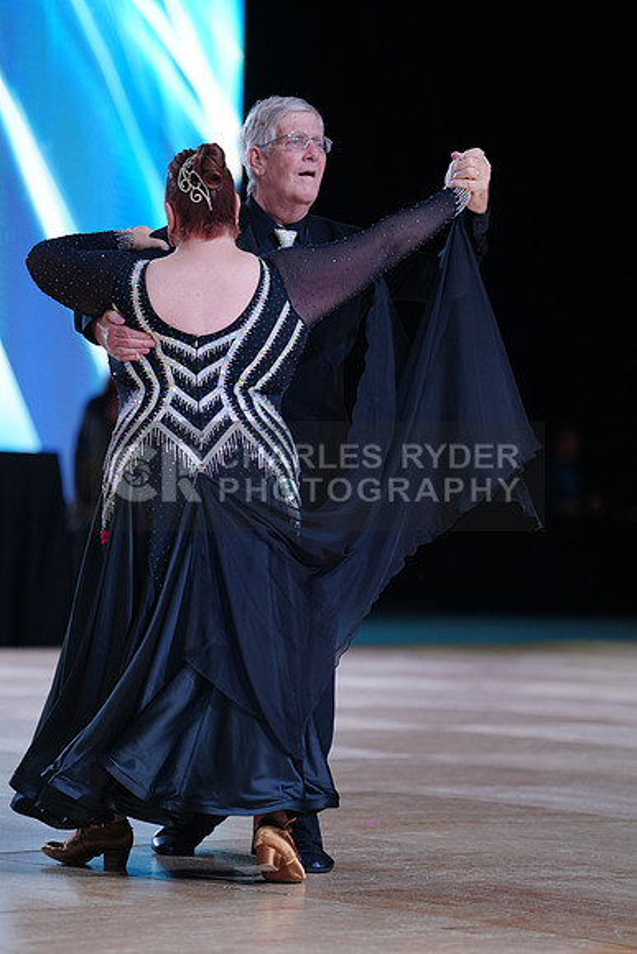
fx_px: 4376
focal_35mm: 165
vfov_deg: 12.4
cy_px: 477
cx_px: 318
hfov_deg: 8.3
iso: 800
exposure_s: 1/500
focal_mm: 165
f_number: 2.8
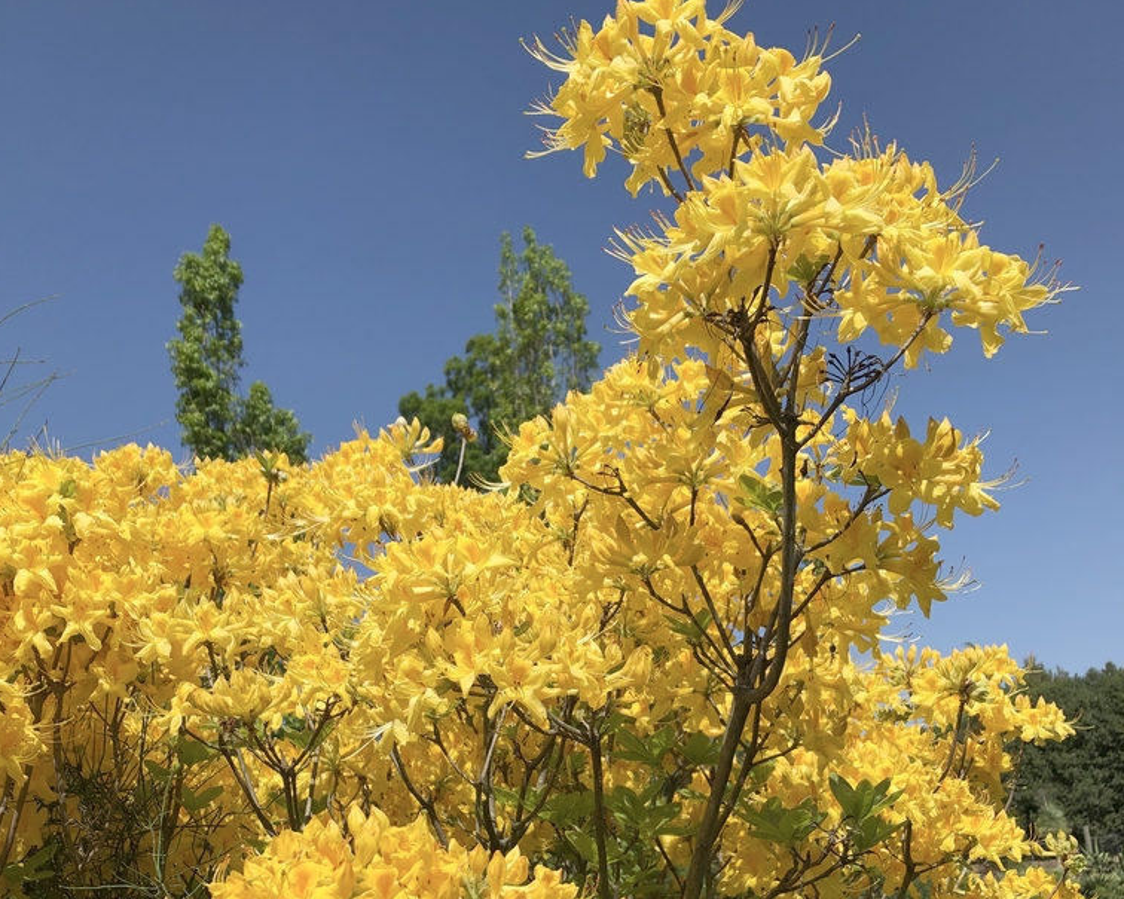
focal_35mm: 37
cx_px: 565
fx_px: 1231
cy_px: 649
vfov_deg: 39.3
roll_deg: +6.3
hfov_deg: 49.1
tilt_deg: +14.3
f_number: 1.8
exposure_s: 1/2558
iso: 20
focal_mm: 3.99
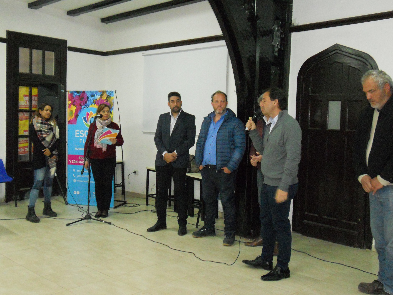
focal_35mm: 38
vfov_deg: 37.7
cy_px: 148
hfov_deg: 49.0
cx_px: 196
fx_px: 431
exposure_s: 1/30
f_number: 3.9
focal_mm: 6.9
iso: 800
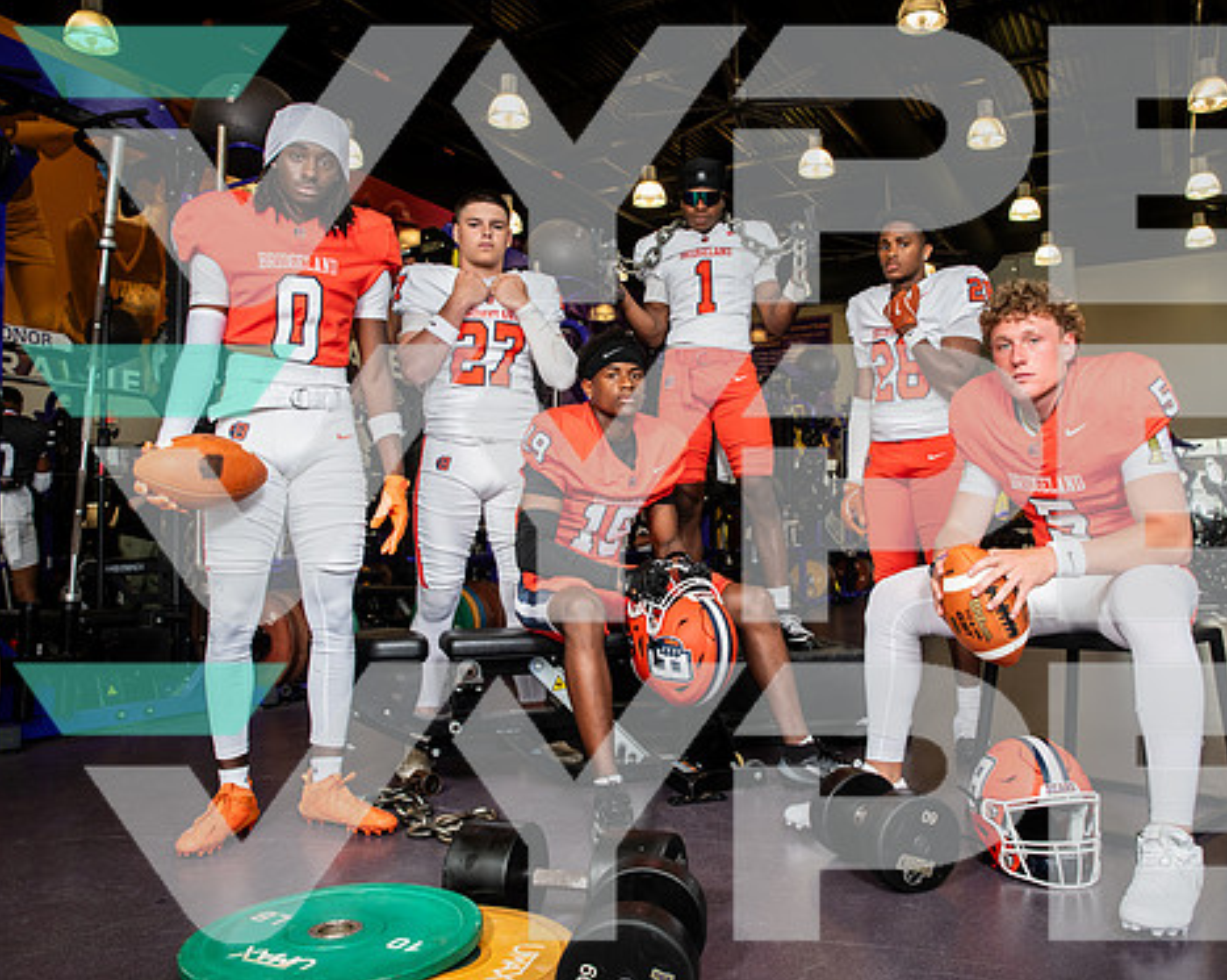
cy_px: 485
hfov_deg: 62.0
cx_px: 691
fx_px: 1016
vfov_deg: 51.5
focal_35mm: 28
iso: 500
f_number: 5.6
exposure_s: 1/250
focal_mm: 24
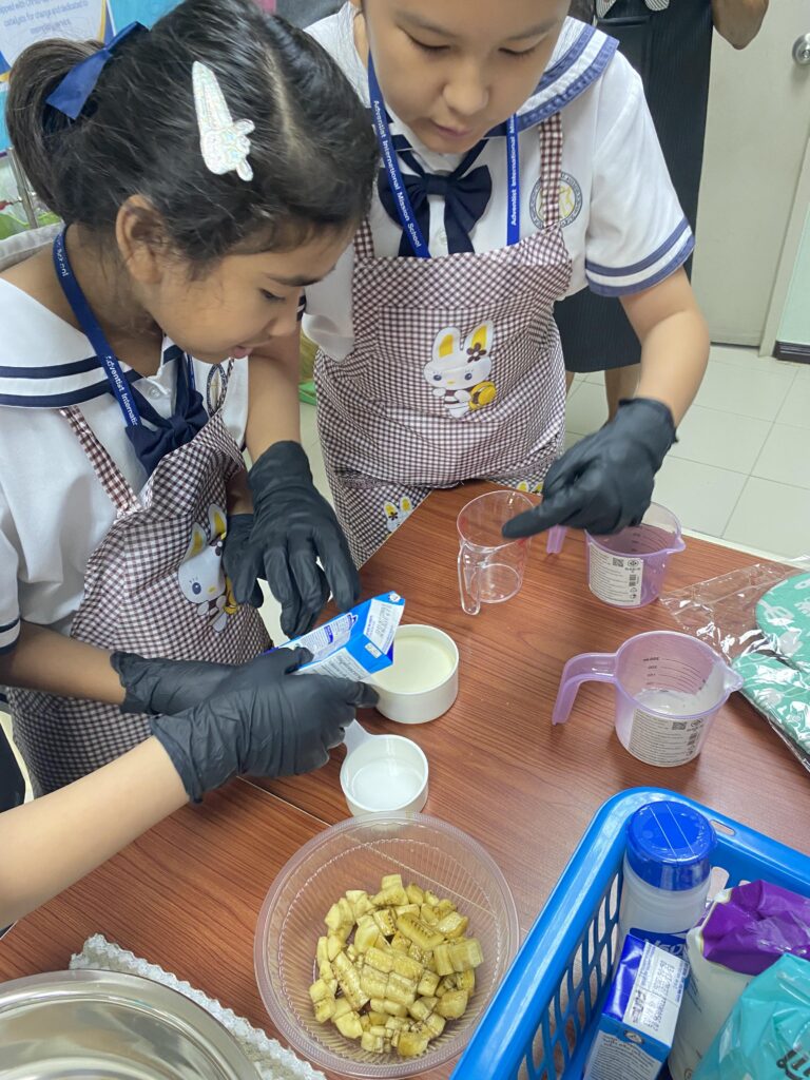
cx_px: 405
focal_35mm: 26
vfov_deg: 67.3
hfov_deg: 53.1
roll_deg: +6.0
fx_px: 811
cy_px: 540
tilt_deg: -39.1
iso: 160
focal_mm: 4.25
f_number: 1.8
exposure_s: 1/50
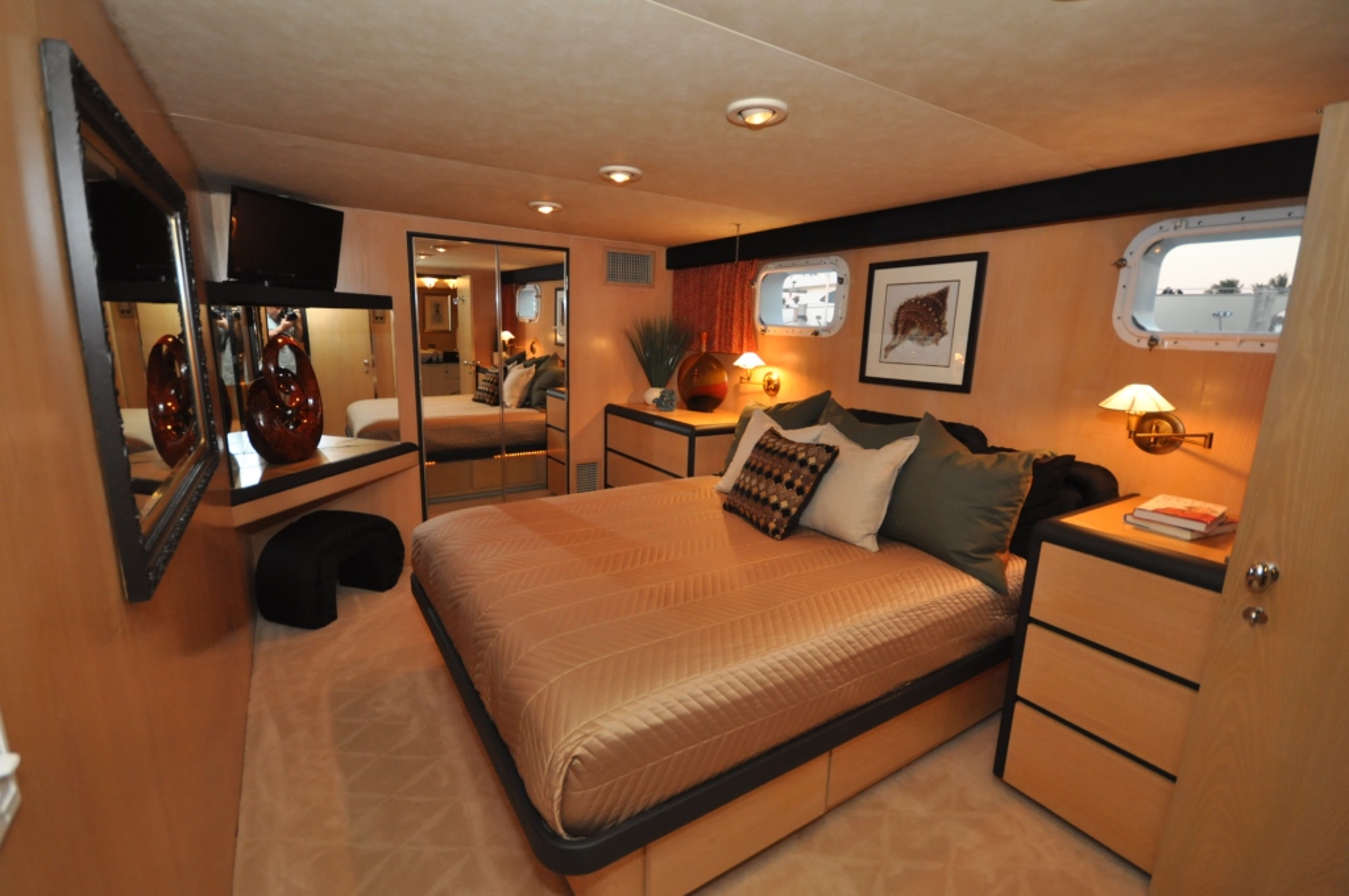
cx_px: 674
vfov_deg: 77.2
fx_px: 561
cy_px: 448
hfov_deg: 100.5
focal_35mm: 15
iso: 800
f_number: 4
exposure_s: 1/60
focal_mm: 10
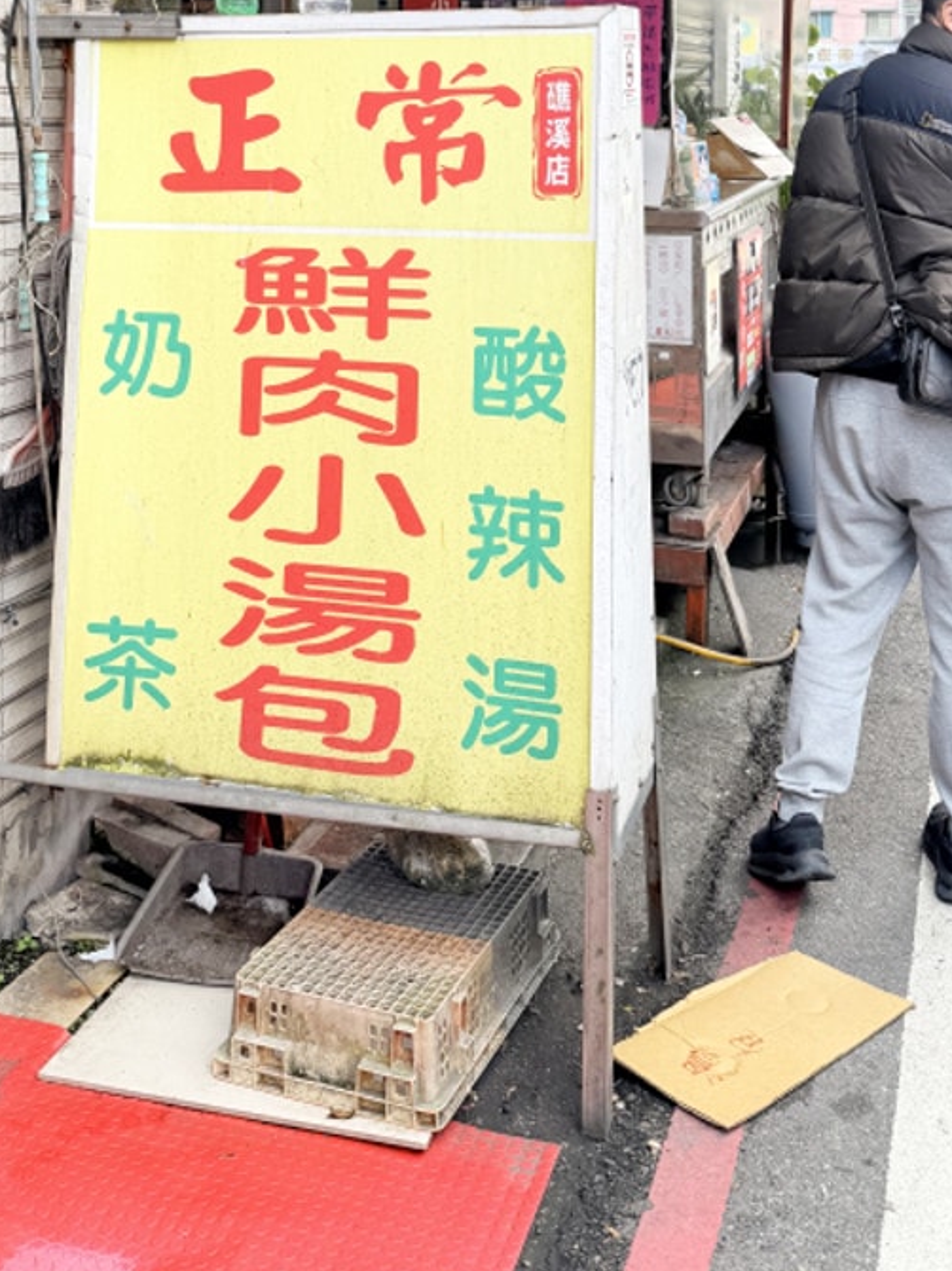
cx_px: 478
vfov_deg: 40.6
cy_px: 135
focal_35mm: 43
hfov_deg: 33.6
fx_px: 1578
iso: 100
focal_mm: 6.76
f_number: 1.78
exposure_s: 1/301
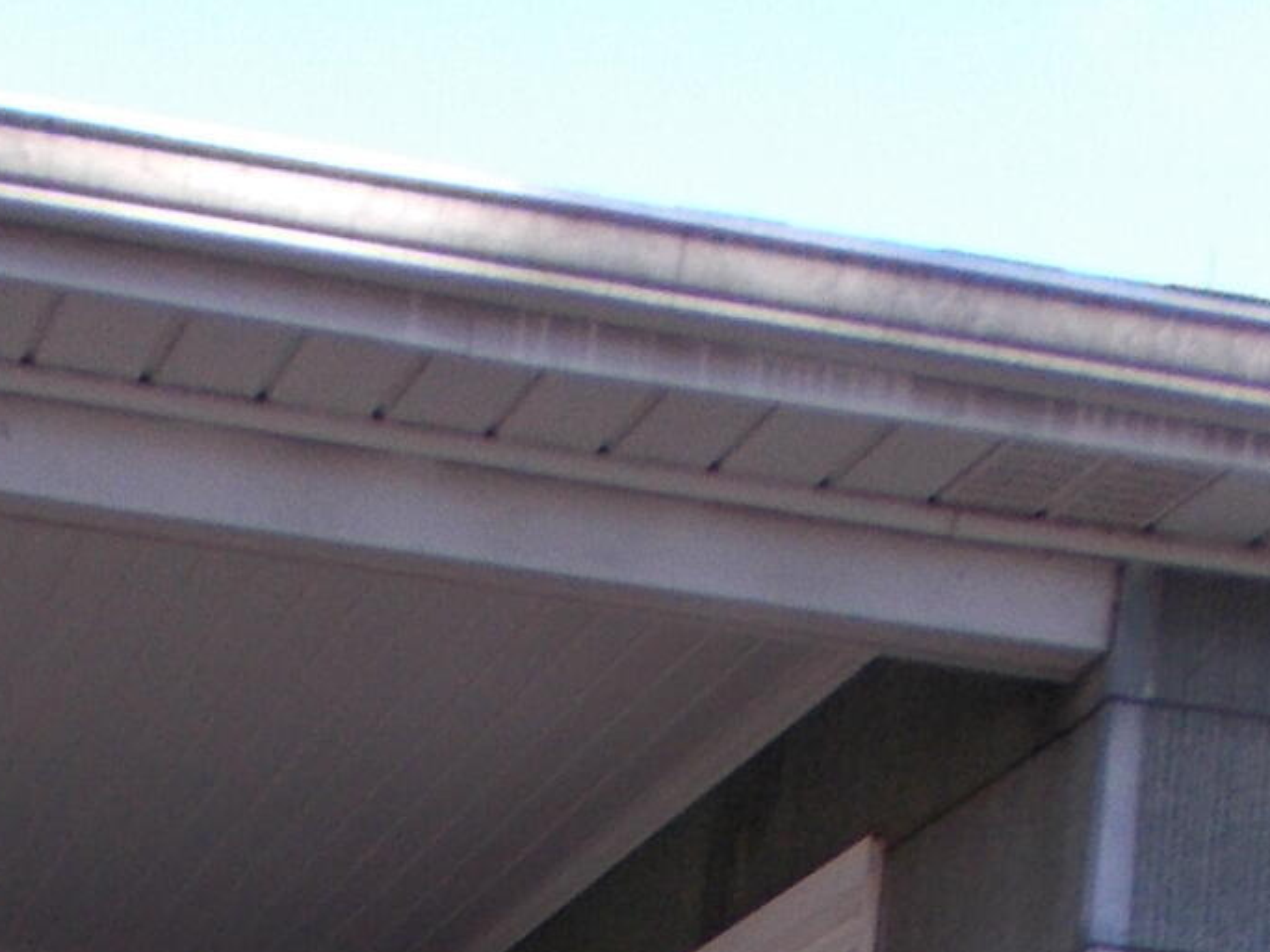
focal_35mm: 114
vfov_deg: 11.4
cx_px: 266
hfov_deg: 17.1
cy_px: 2073
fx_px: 4182
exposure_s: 1/200
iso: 80
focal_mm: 4.6
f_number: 3.2
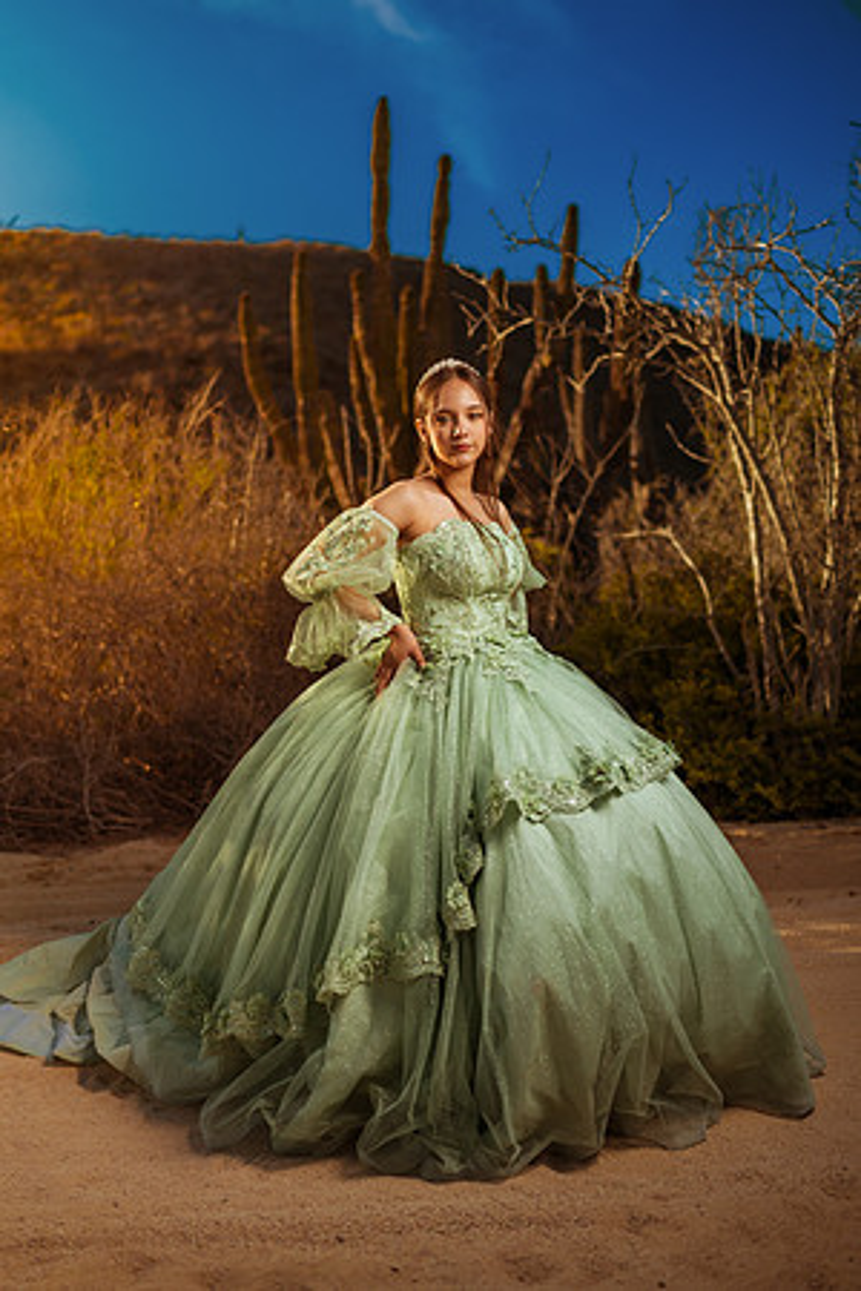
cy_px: 646
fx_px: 1256
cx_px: 430
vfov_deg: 54.4
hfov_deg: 37.9
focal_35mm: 35
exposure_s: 1/8000
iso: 50
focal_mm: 35
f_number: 1.8
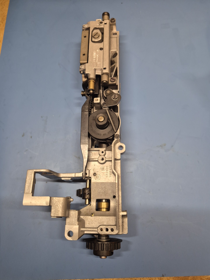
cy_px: 140
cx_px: 105
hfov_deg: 58.9
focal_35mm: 23
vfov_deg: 73.9
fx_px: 186
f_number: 1.8
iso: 320
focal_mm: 5.4
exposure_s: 1/120
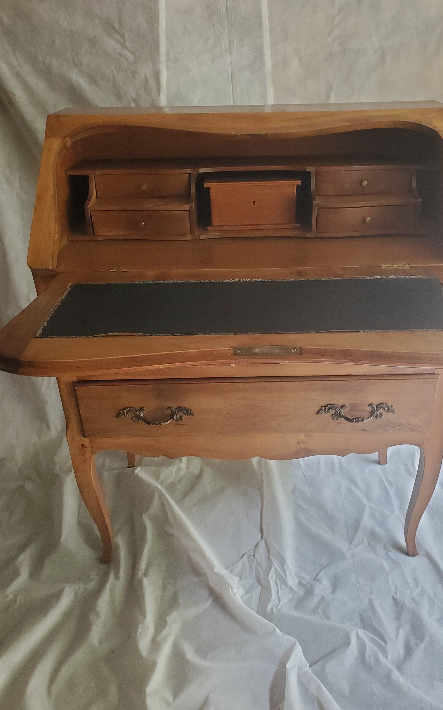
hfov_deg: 44.4
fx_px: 541
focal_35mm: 28
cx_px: 260
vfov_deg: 66.5
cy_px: 357
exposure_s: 1/100
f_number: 2.4
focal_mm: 4.3
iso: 320
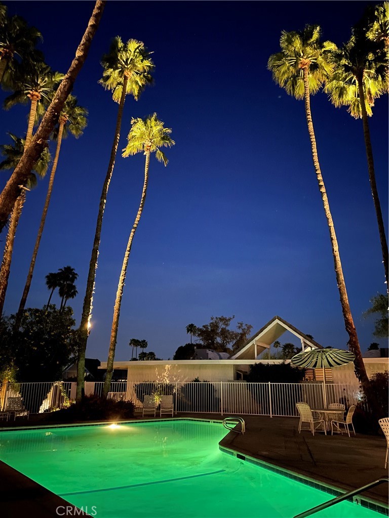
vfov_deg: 67.3
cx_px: 194
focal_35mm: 26
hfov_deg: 53.1
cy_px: 259
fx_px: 390
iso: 800
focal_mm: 4.2
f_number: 1.6
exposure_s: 1/4
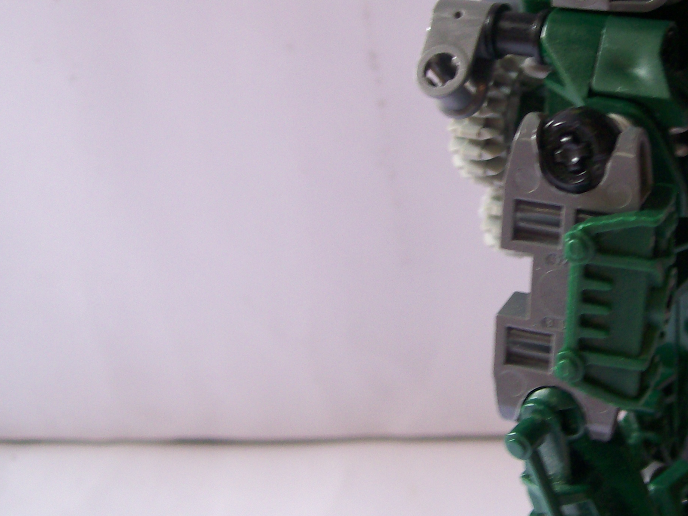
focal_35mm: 60
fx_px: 1192
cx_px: 563
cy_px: 206
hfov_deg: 31.3
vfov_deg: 24.4
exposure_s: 1/39.2
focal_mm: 6
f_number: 2.7
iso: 80
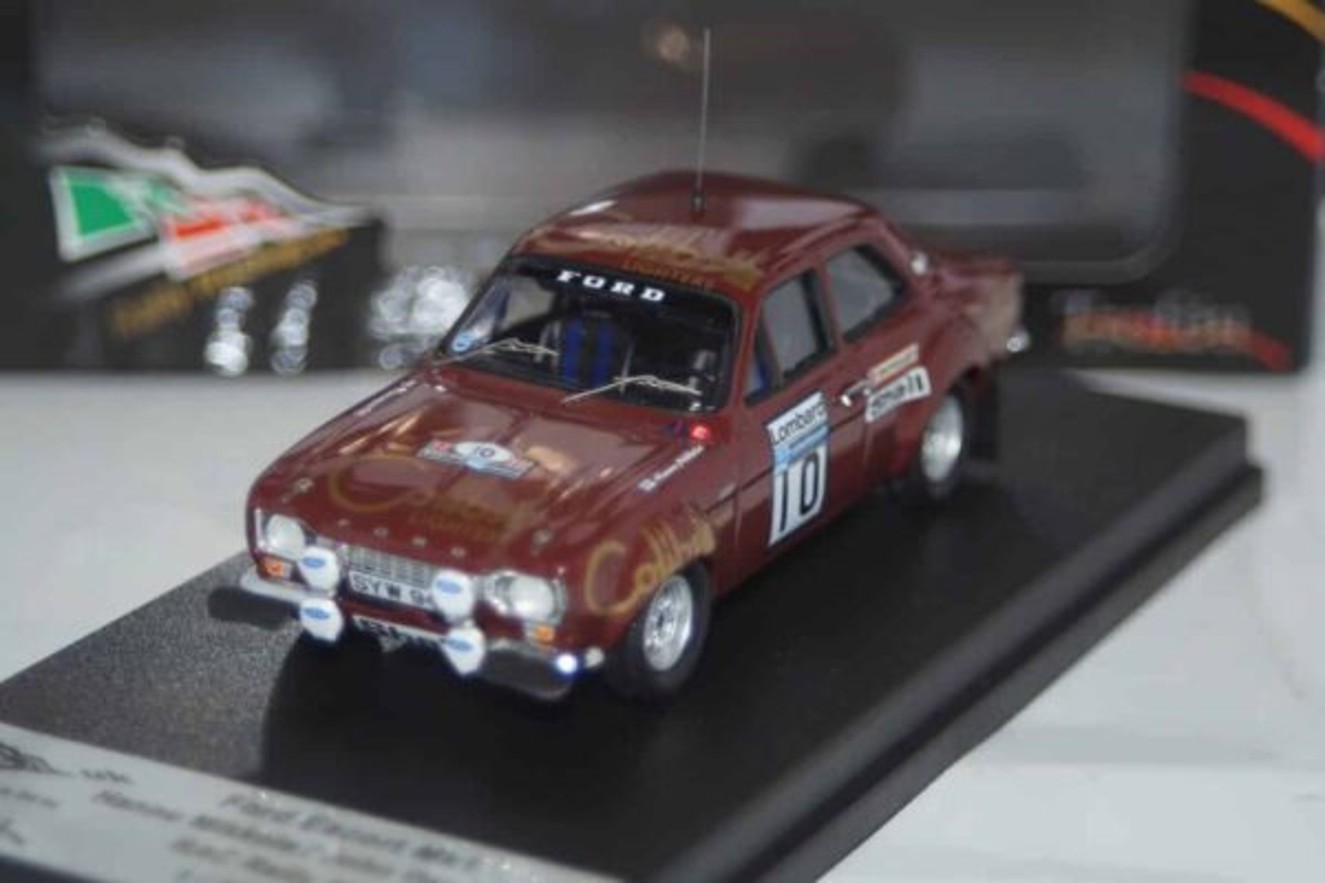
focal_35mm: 120
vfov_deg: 11.4
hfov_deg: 17.1
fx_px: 4416
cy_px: 442
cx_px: 662
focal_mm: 80
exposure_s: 1/125
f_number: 5.6
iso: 500
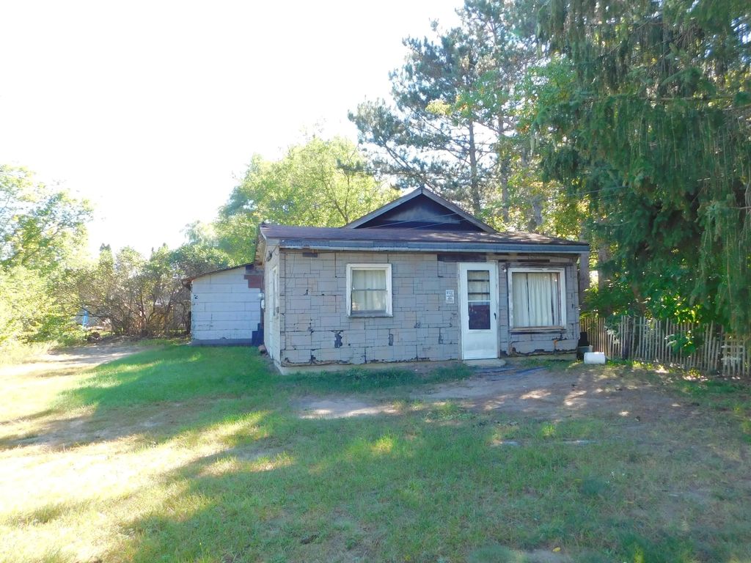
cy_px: 282
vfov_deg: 58.9
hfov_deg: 73.9
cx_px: 376
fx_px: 499
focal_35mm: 23
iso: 125
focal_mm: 4
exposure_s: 1/200
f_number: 3
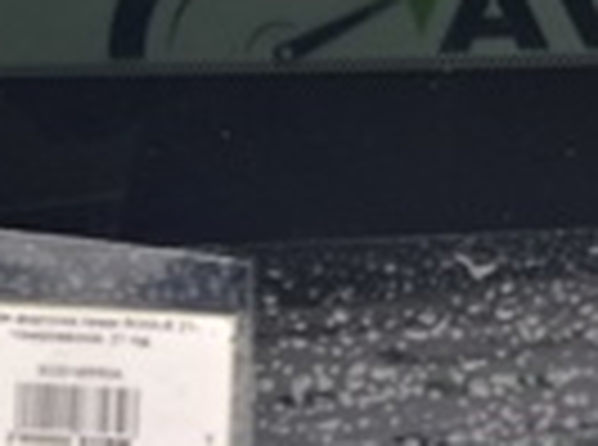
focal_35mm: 130
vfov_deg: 10.8
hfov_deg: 15.2
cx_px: 256
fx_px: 2240
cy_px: -304
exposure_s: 1/50
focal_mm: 4
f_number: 1.8
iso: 50
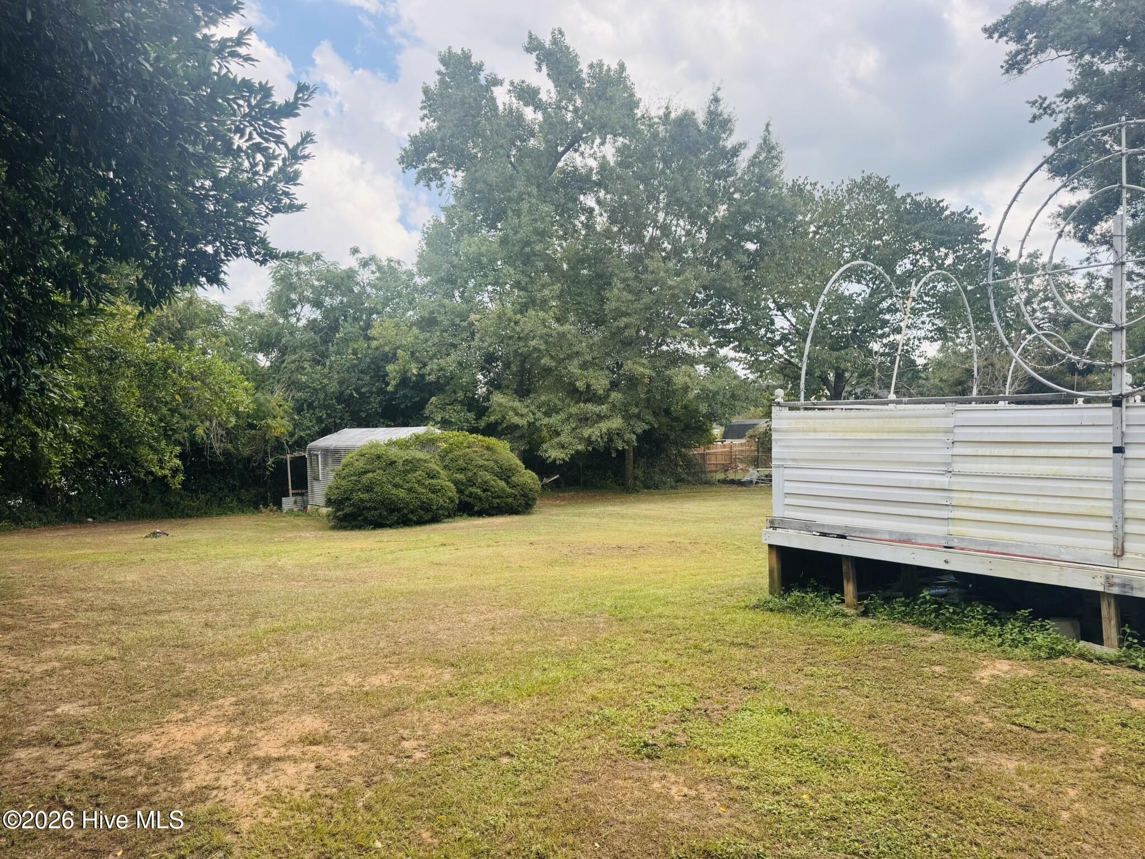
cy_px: 430
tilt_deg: +0.1
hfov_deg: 71.6
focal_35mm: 24
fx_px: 794
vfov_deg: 56.8
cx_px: 572
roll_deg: +0.1
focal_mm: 6.76
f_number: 1.78
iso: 80
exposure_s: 1/938
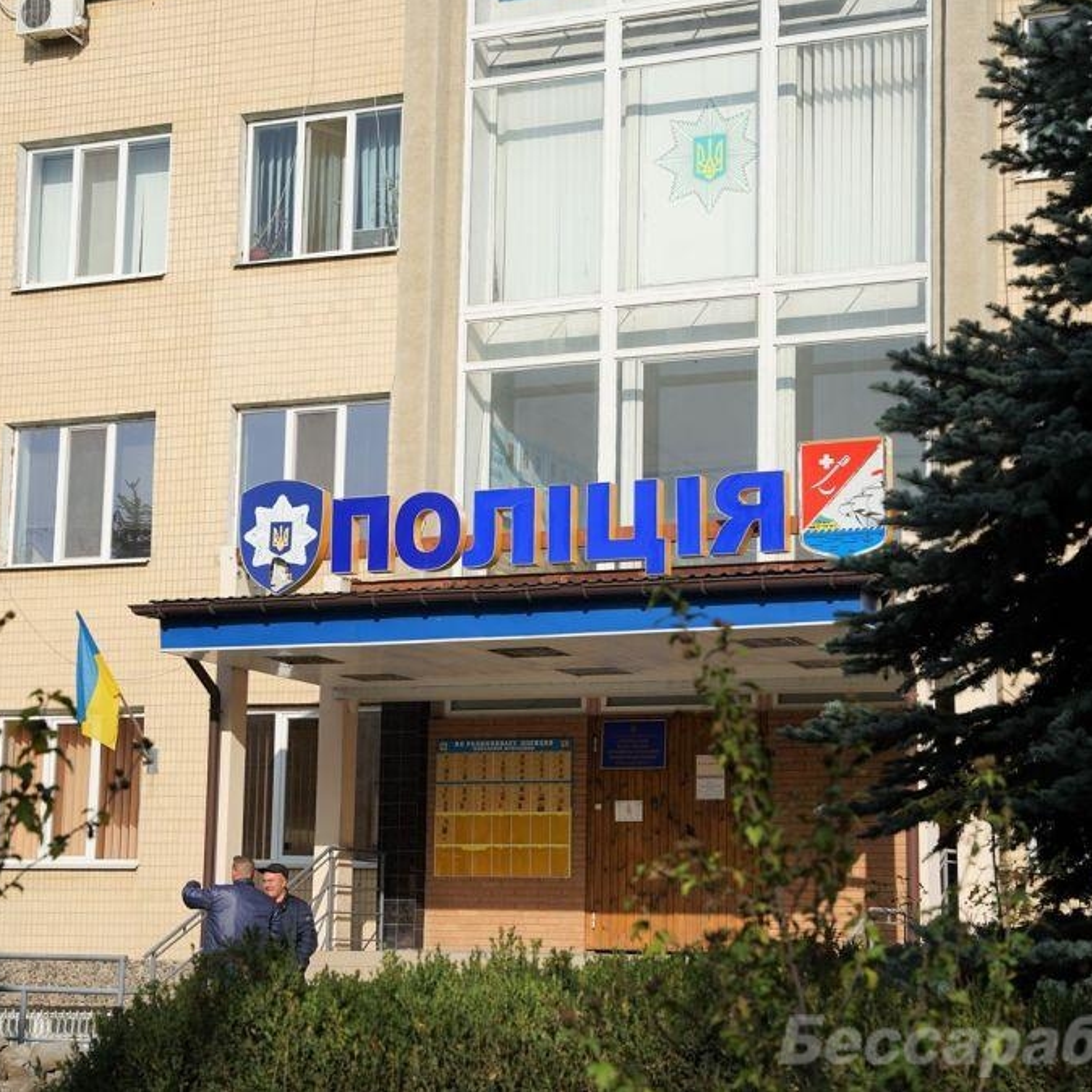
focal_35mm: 72
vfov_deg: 24.1
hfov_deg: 24.1
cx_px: 462
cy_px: 540
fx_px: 2557
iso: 100
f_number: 7.1
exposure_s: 1/500
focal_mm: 55.5
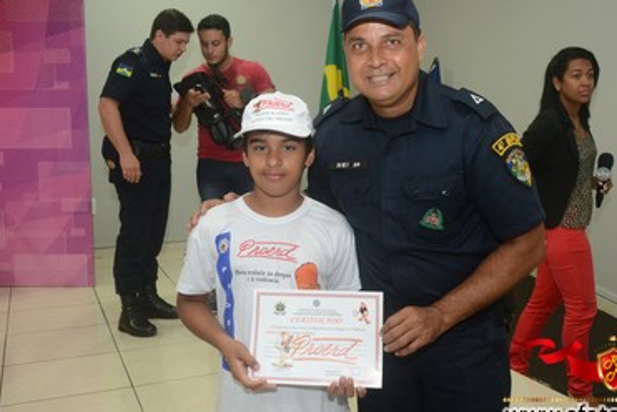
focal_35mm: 40
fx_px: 686
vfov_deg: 33.5
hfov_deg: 48.2
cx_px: 364
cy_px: 194
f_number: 3.8
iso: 1600
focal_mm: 22
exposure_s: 1/100
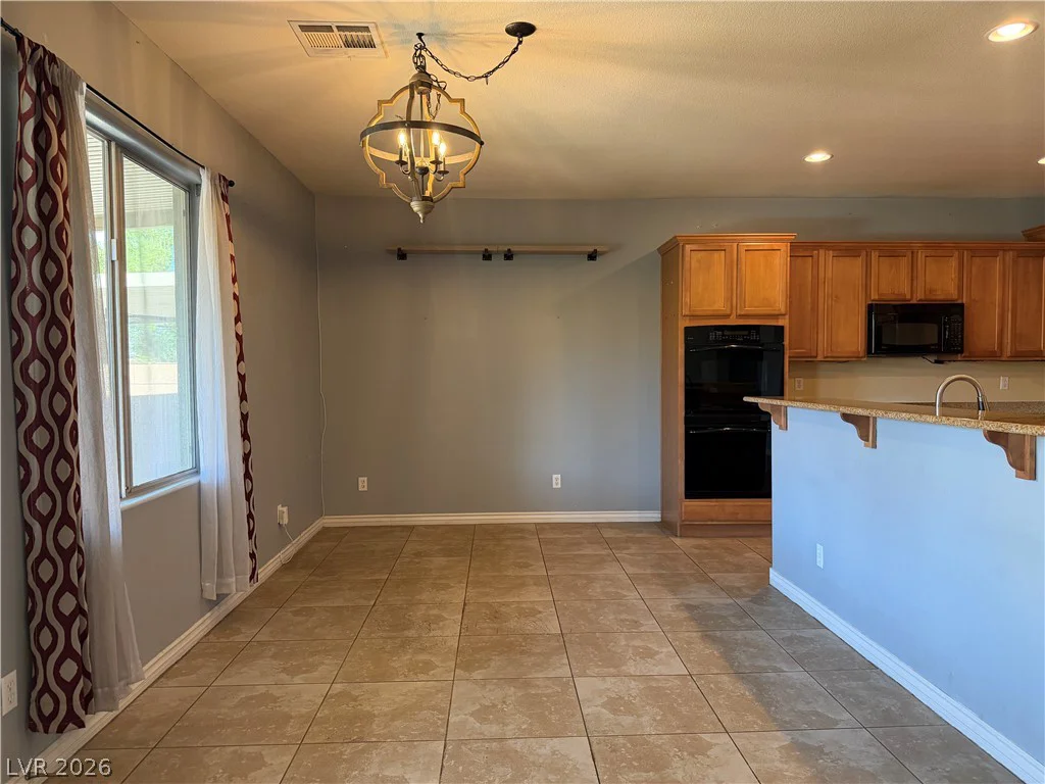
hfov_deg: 71.6
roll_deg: +0.9
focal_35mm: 24
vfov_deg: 56.8
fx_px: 725
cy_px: 392
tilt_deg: -2.7
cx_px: 522
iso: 400
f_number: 1.78
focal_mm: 6.76
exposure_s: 1/120
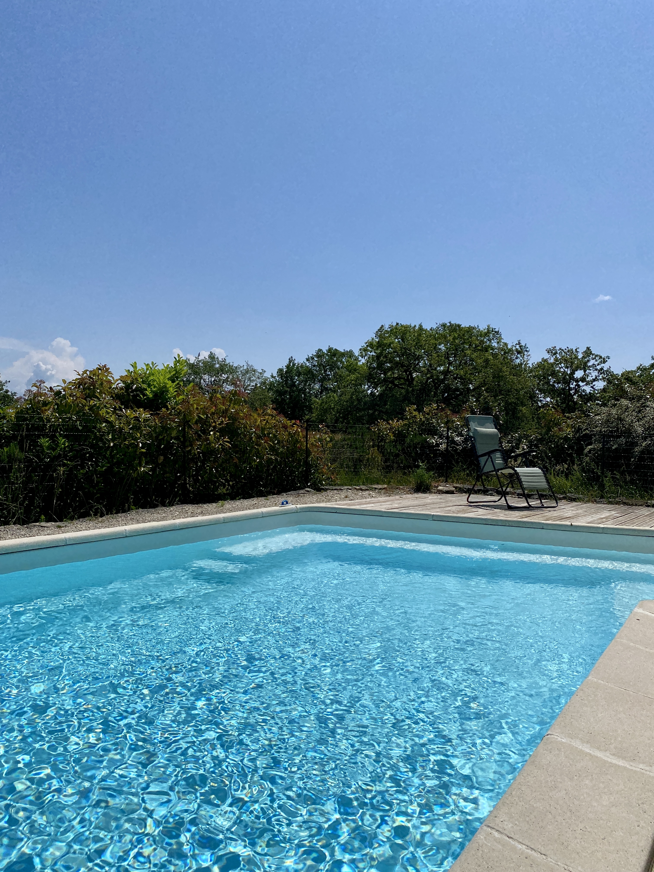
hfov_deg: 53.1
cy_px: 436
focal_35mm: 26
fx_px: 655
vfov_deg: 67.3
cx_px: 327
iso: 32
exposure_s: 1/8850
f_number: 1.8
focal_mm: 4.25
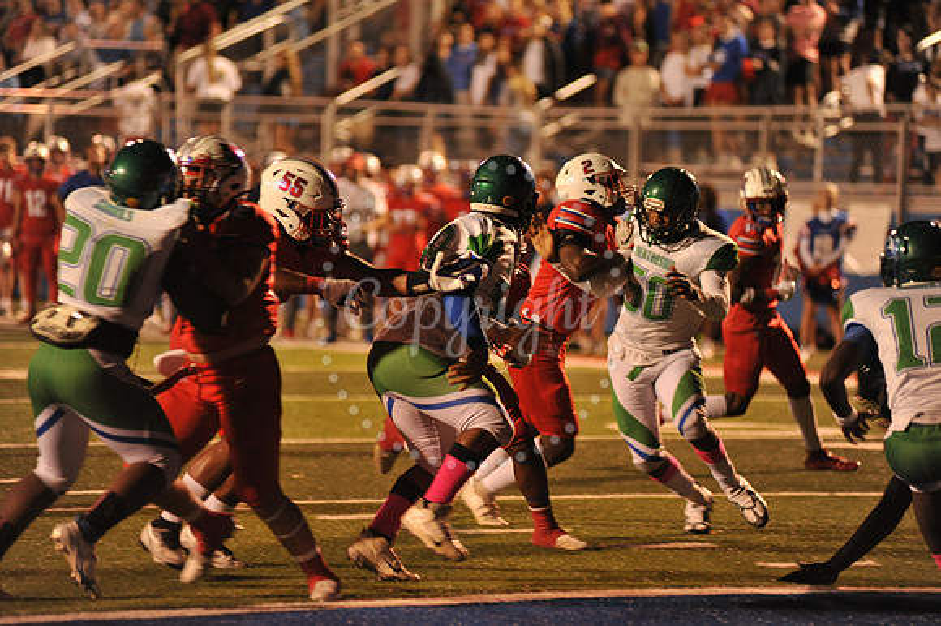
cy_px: 313
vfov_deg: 6.9
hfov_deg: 10.3
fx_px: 5225
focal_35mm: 200
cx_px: 470
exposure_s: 1/200
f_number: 2.8
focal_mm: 200
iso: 2000
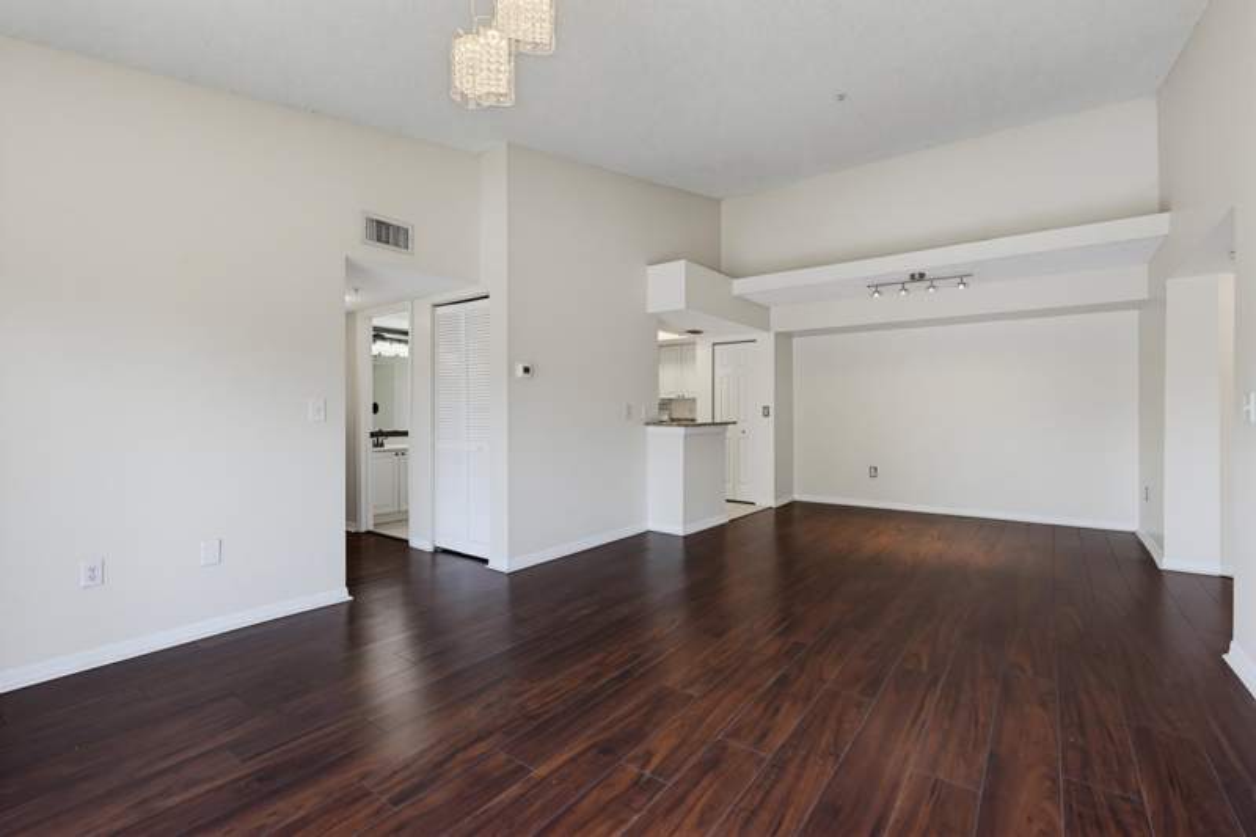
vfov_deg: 73.7
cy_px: 418
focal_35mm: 16
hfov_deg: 96.7
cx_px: 628
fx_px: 558
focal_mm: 16
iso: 800
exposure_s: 1/80
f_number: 4.5
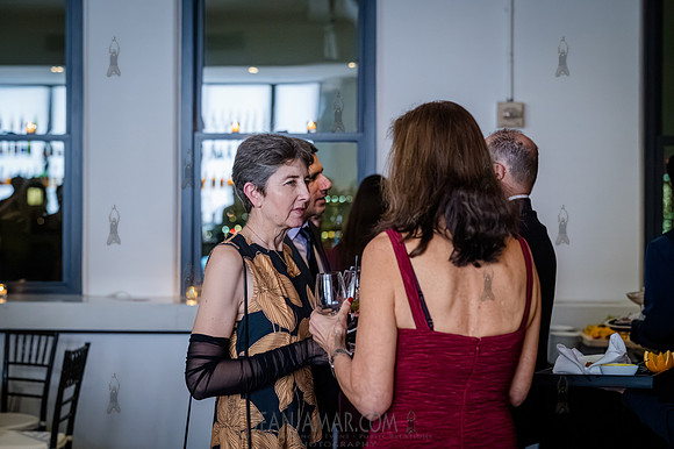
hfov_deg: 30.5
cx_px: 337
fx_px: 1235
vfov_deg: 20.6
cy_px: 224
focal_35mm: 66
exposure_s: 1/250
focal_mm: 66
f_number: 3.5
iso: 12800
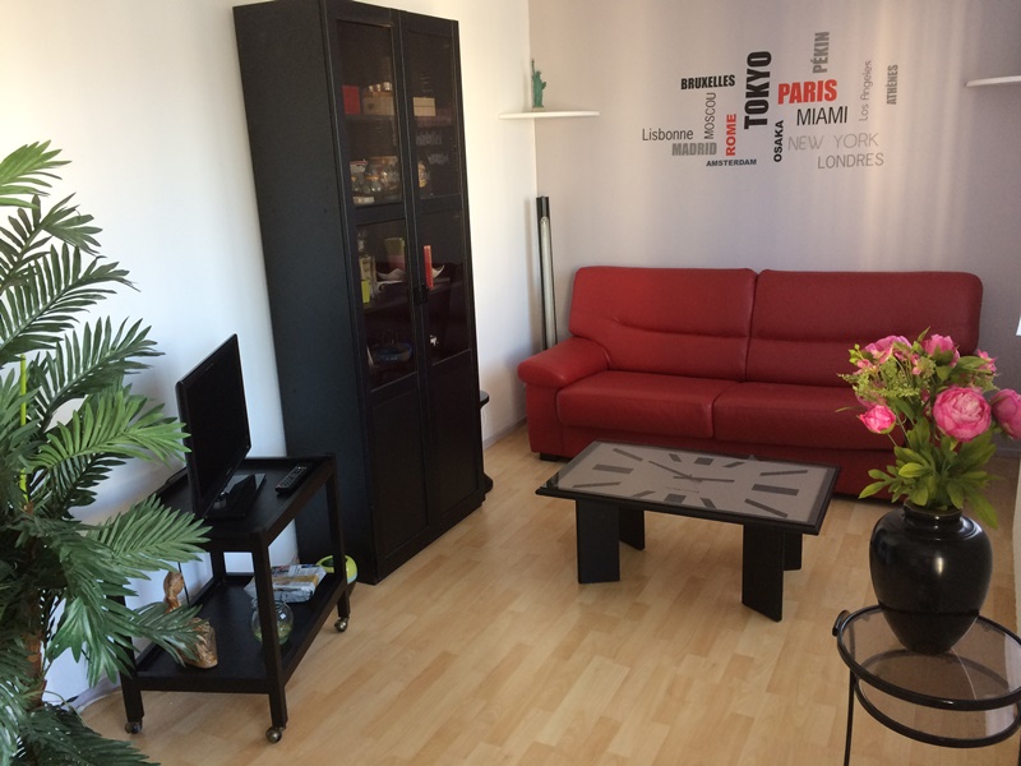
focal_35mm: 29
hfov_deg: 61.7
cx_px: 510
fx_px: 855
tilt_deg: -16.7
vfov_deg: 48.2
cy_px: 383
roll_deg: +3.1
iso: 50
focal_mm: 4.15
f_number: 2.2
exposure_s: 1/33
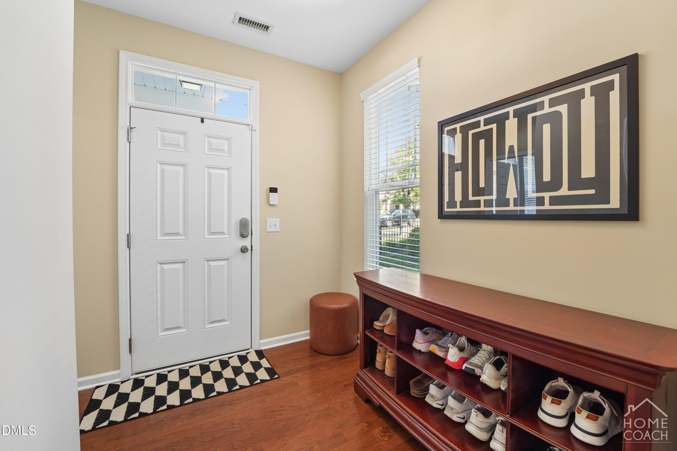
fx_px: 275
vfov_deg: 78.8
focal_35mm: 15
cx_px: 338
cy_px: 226
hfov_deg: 101.9
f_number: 9
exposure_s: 1/4
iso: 250
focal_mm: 14.6
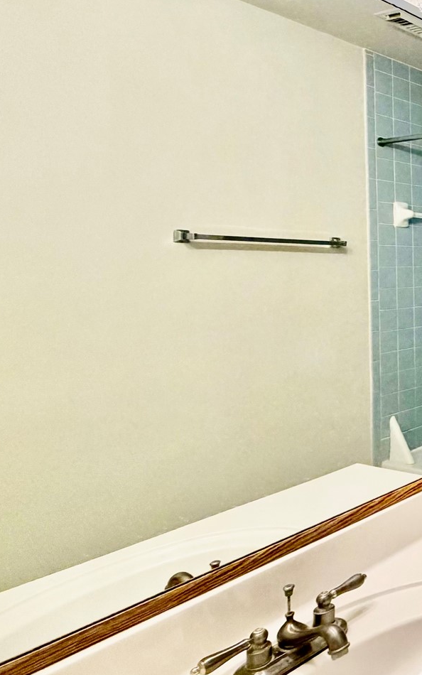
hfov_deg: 25.7
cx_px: 674
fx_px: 589
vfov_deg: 59.3
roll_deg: -0.7
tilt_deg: -2.4
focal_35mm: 32
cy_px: 281
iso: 320
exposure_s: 1/120
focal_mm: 2.22
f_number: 2.2
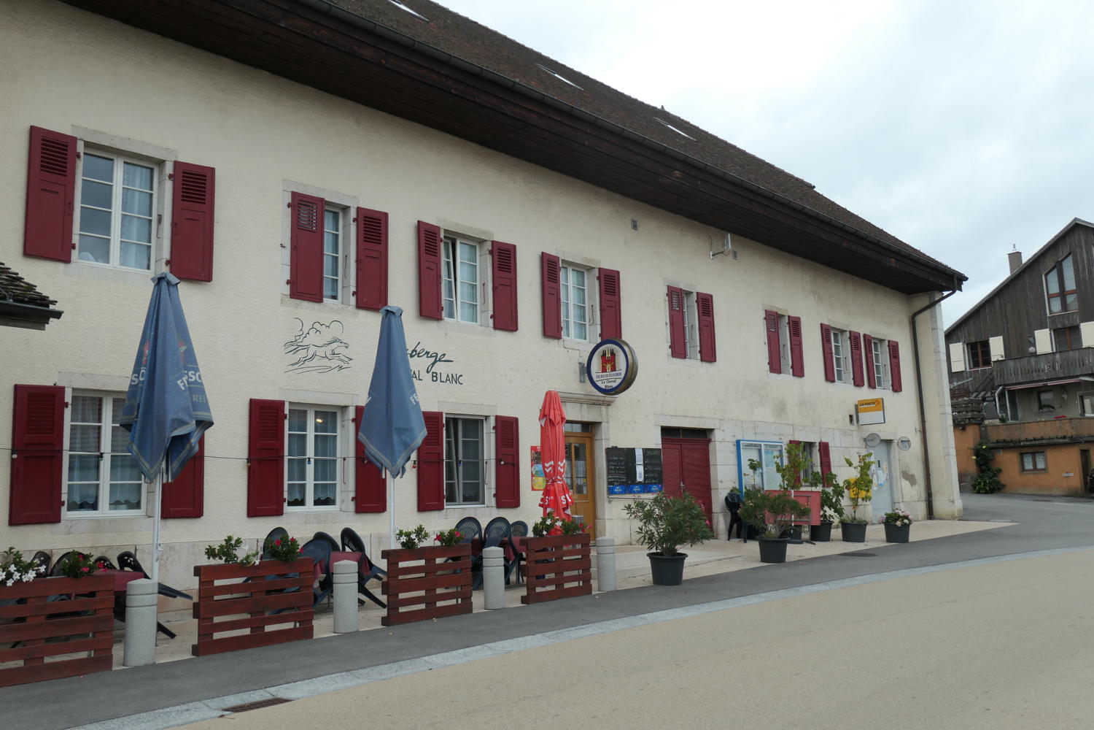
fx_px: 912
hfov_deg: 61.9
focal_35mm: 30
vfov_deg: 43.6
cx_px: 547
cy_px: 365
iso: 200
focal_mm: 11.1
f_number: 3.6
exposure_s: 1/400
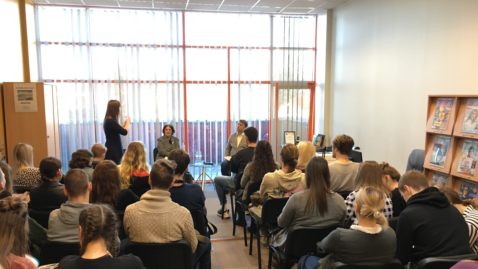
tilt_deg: -7.8
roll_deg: +1.0
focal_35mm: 32
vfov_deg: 36.6
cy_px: 149
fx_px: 406
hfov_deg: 61.0
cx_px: 240
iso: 125
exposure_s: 1/33
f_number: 2.2
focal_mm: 4.15
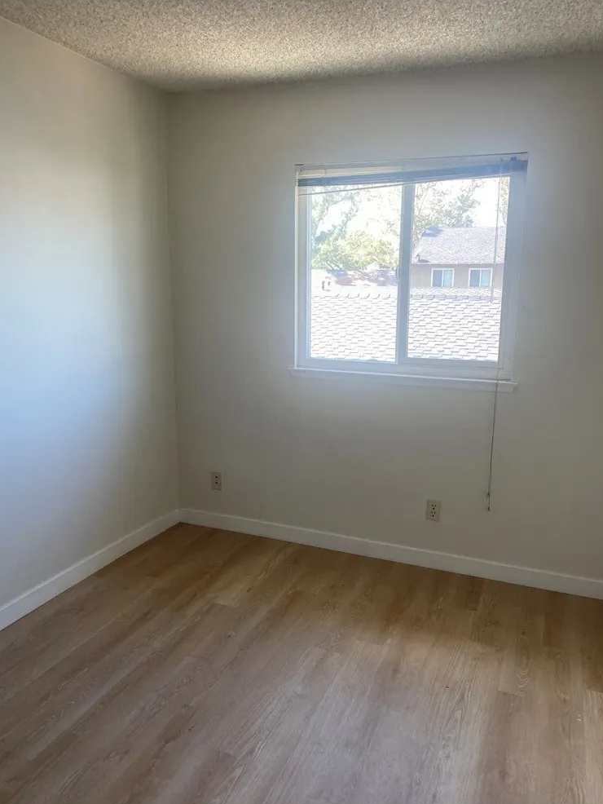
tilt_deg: -11.3
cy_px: 410
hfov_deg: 51.4
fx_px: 627
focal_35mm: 27
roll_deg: -0.7
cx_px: 299
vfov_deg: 65.3
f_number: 1.8
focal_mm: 4.25
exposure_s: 1/120
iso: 100
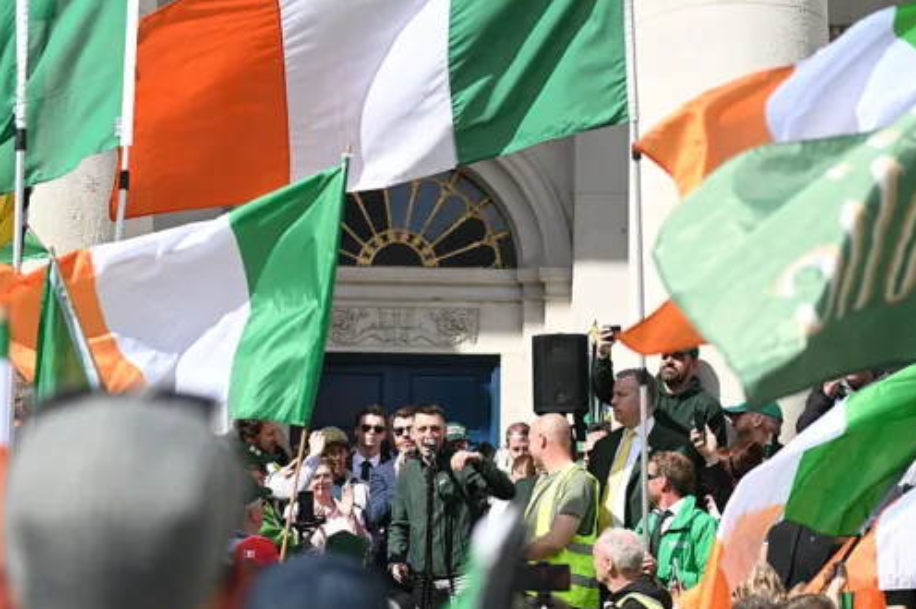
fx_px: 2263
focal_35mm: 89
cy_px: 312
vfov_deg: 15.3
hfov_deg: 22.9
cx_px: 427
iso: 100
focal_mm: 70
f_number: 2.8
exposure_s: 1/1600
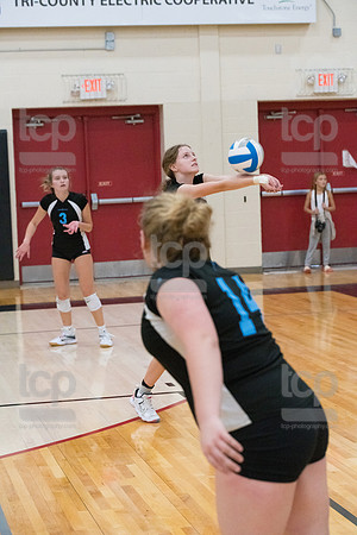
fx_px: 1339
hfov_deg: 15.2
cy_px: 268
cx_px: 178
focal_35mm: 90
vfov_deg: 22.6
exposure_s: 1/1000
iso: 6400
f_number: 4.5
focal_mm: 90
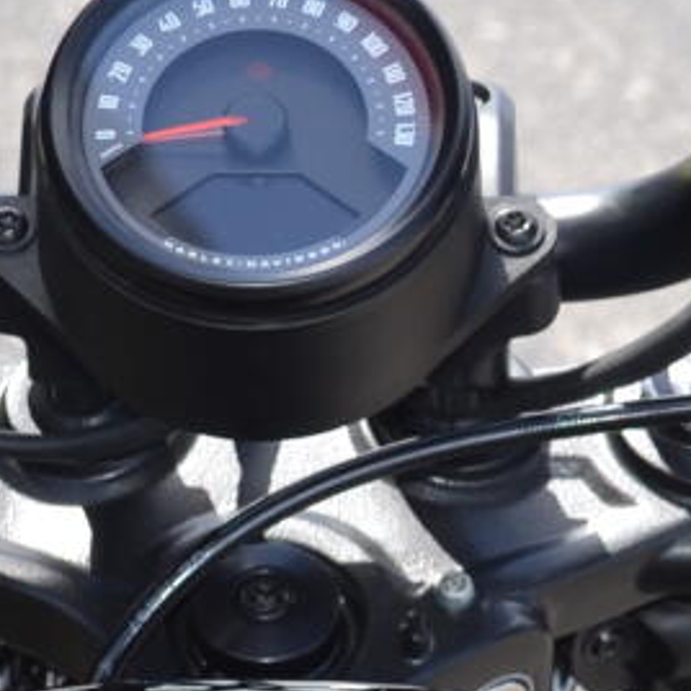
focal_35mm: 266
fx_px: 6007
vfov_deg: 6.5
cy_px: 1043
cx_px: 330
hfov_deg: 6.6
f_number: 5
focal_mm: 28
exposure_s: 1/200
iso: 100
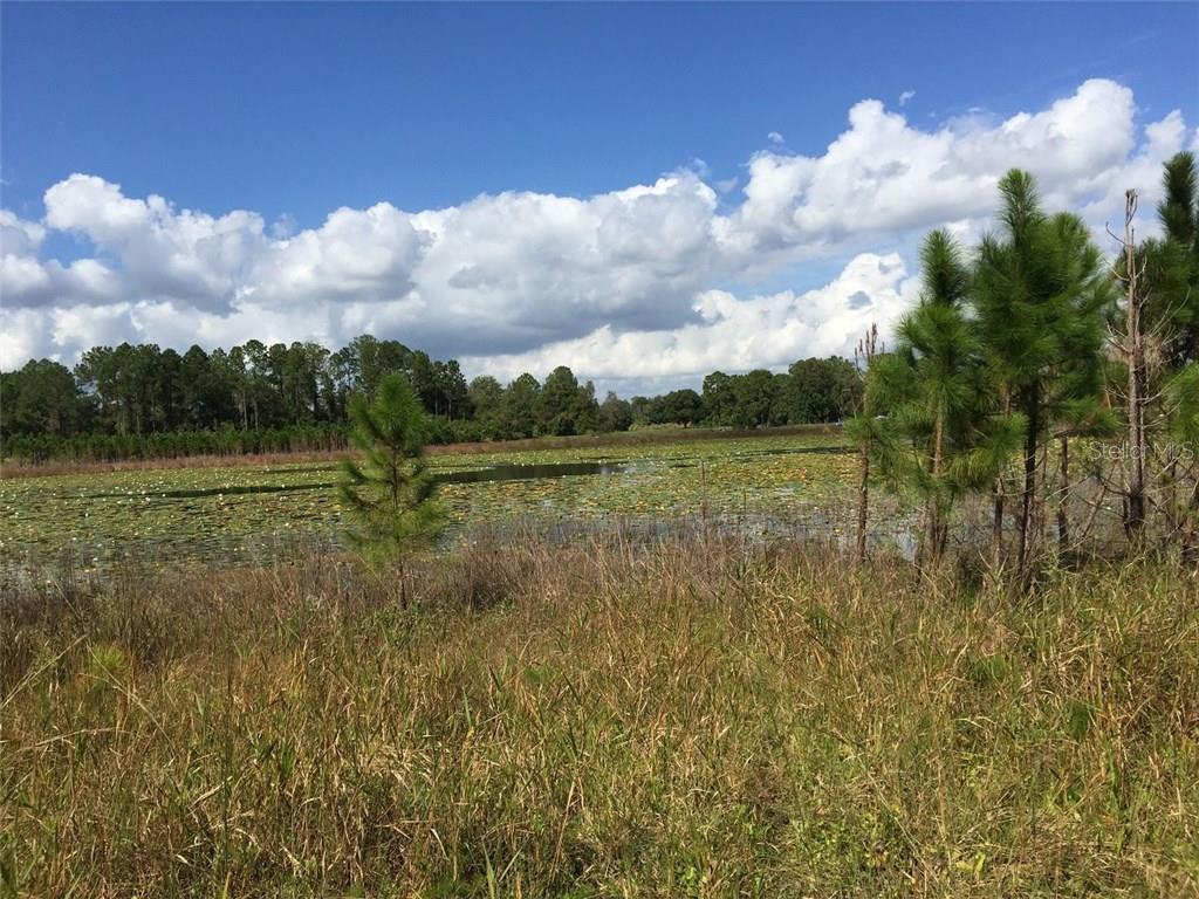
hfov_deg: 61.7
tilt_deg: -0.6
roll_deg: +1.8
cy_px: 450
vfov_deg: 48.2
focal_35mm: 29
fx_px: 1004
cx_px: 600
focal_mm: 4.15
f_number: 2.2
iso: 32
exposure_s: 1/3049
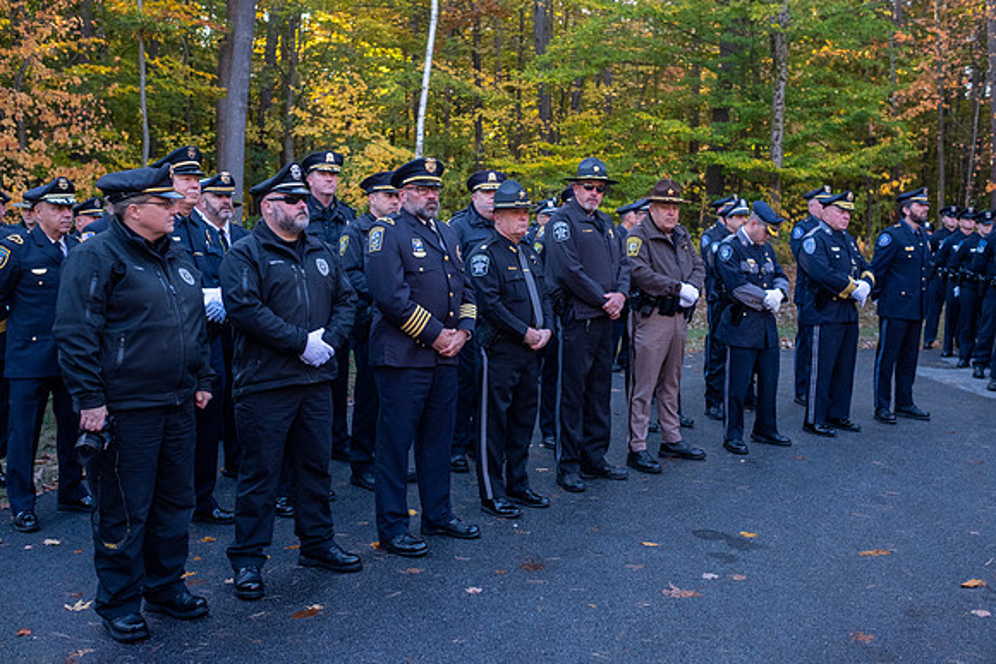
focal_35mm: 35
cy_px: 332
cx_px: 498
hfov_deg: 54.4
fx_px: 969
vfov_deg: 37.9
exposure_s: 1/640
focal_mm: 23
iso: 800
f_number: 2.8
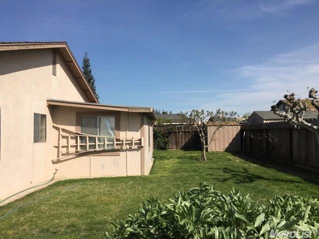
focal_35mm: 29
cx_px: 160
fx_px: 267
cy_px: 120
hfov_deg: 61.7
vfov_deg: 48.2
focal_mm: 4.15
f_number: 2.2
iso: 25
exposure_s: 1/2331
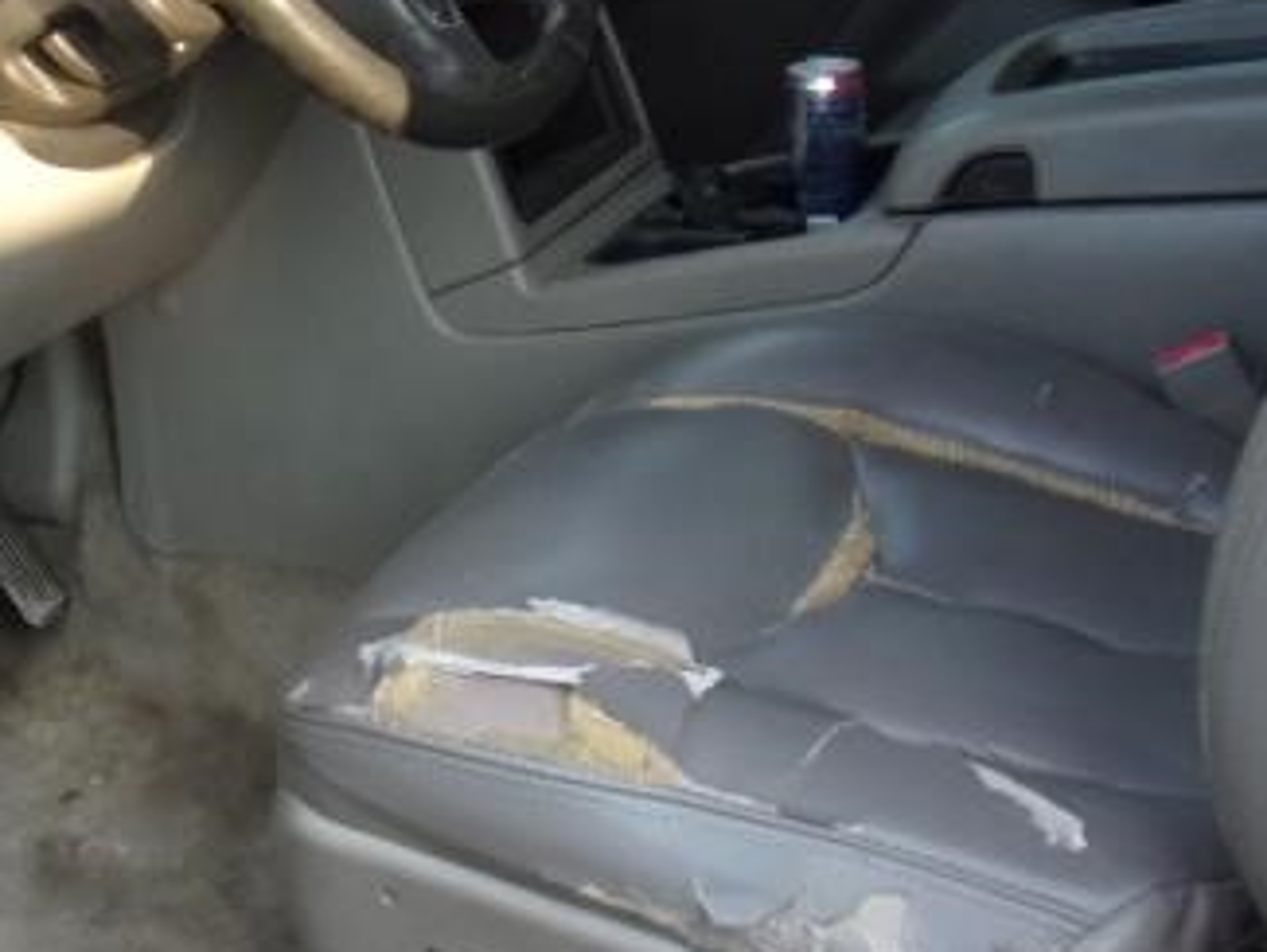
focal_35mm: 59
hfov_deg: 32.3
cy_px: 394
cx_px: 370
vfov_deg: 24.8
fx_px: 2160
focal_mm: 4.3
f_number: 3.3
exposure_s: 1/70
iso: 80
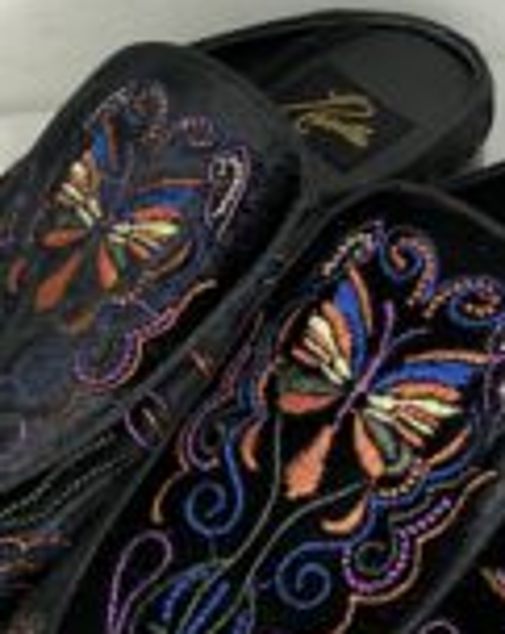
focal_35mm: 72
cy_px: 279
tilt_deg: -46.0
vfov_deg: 26.4
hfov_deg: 21.2
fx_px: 1349
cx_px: 225
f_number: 1.8
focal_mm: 3.99
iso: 50
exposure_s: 1/50
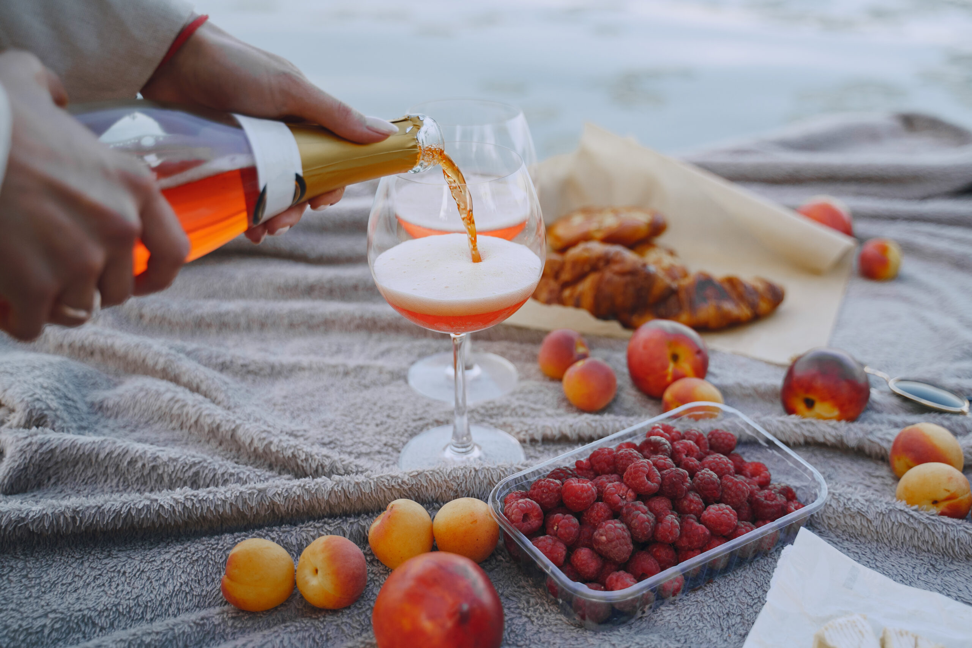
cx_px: 486
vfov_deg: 36.9
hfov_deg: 53.1
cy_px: 324
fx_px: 972
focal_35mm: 36
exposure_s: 1/500
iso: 500
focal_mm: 36
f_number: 2.8
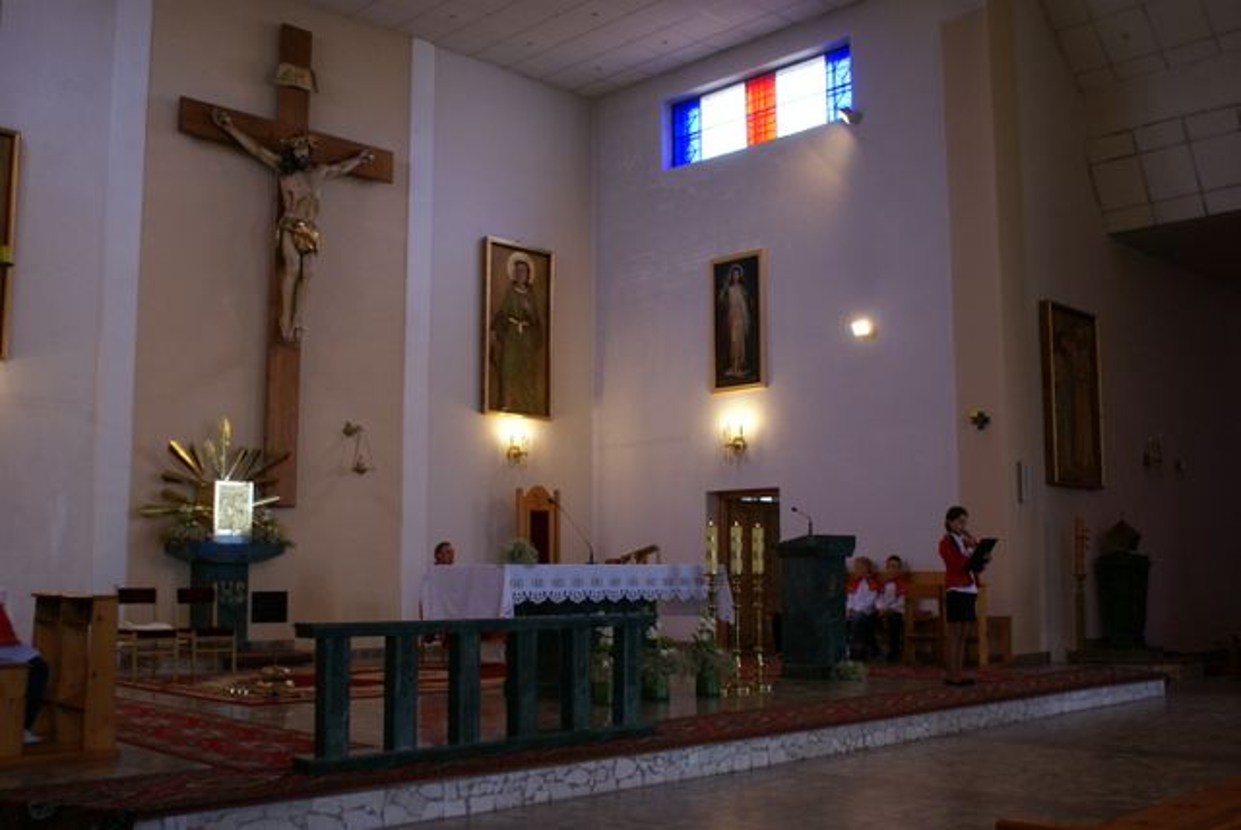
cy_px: 415
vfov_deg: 36.9
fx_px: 1242
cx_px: 620
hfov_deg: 53.1
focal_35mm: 36
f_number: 4.5
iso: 250
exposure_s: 1/40
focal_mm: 24
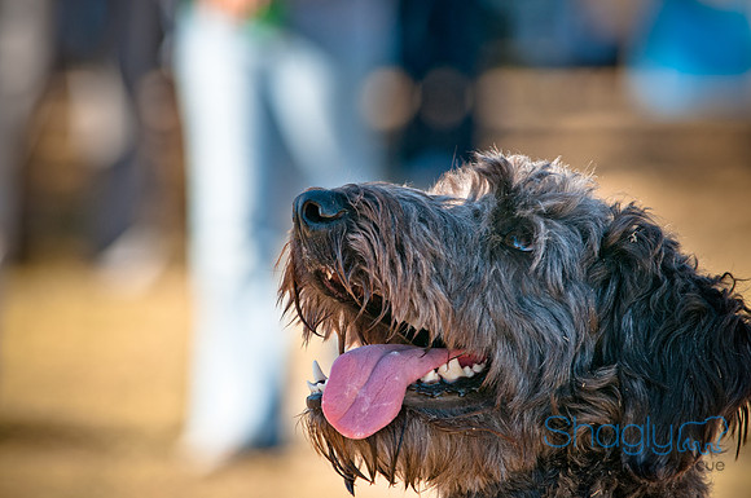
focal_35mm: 300
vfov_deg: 4.6
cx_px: 376
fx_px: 6250
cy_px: 249
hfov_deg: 6.9
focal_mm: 200
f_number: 5.6
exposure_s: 1/320
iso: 200
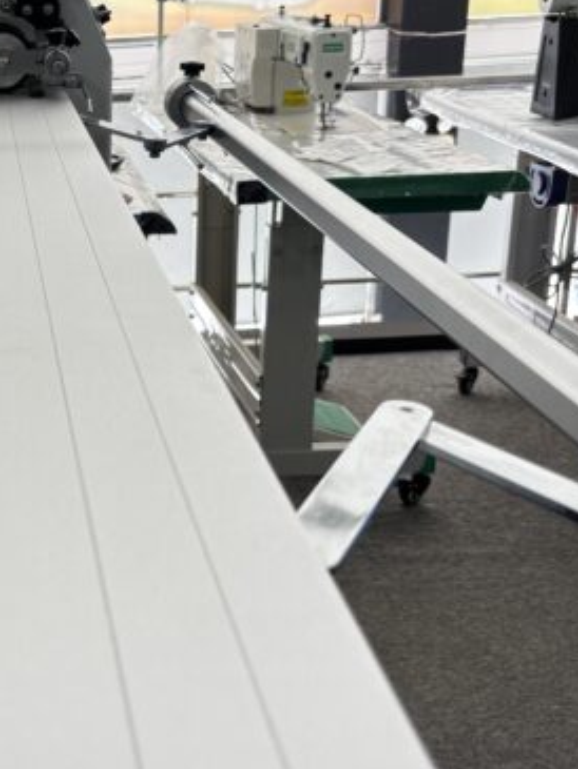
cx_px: -27
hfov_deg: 24.3
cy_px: 400
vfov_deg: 33.8
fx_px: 1268
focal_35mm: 57
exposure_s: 1/100
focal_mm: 5.96
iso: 50
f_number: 1.6
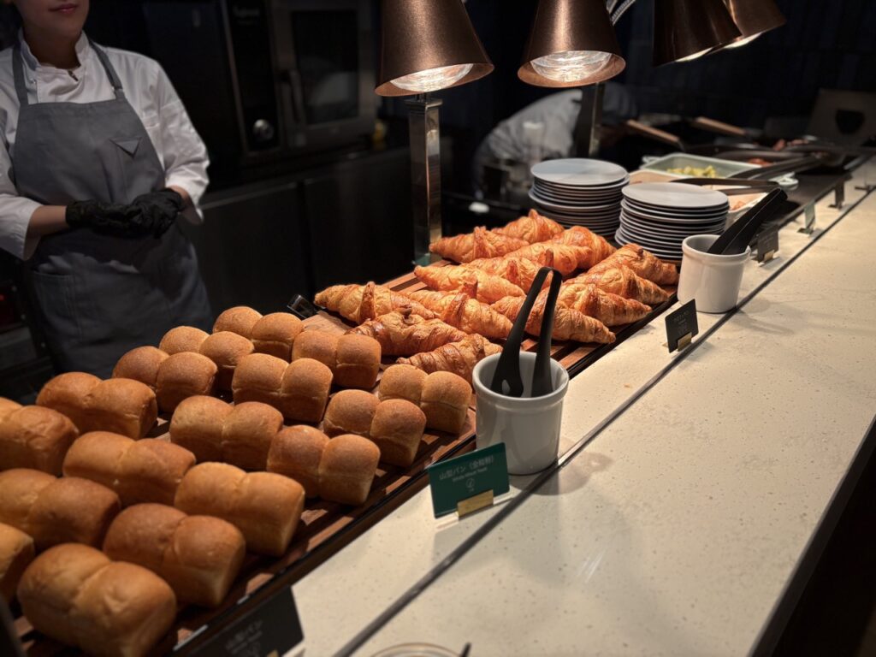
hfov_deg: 67.3
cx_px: 438
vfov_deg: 53.1
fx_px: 658
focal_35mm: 26
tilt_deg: -27.0
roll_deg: +1.1
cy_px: 328
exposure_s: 1/154
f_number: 1.6
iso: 64
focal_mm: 5.96
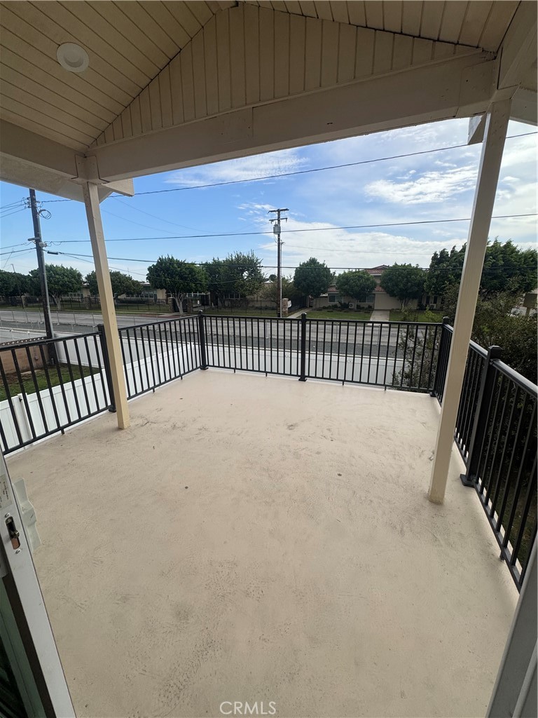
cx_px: 269
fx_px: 290
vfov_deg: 102.1
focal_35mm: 14
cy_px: 359
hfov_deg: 85.7
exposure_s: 1/2028
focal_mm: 2.22
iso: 50
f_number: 2.2
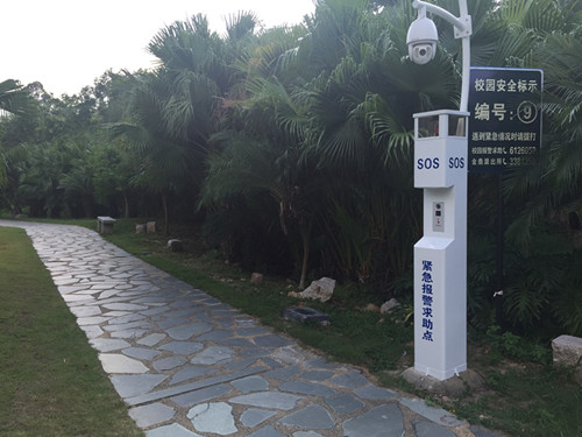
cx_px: 291
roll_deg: -0.8
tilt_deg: -3.5
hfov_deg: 61.7
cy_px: 218
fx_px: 488
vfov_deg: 48.2
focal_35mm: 29
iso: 32
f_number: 2.2
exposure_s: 1/476
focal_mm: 4.15
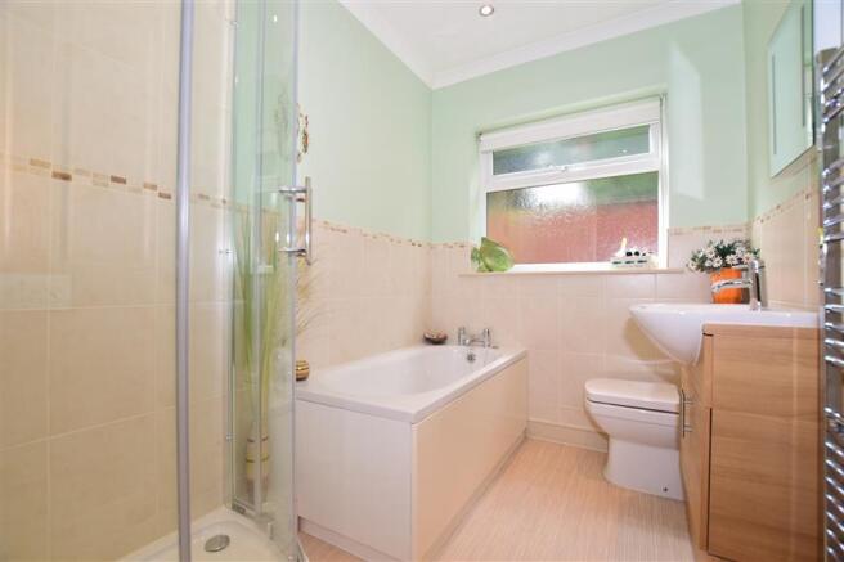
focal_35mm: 15
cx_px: 422
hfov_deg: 100.4
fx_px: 352
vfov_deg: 77.3
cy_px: 281
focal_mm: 10
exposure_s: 1/60
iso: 400
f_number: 5.6
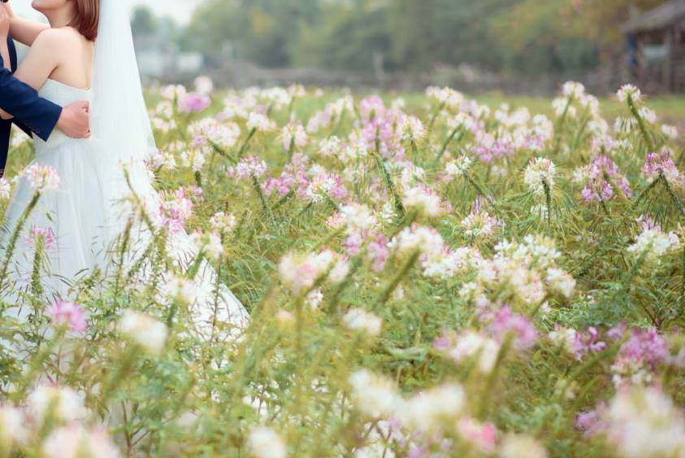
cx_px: 189
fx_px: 2399
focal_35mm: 126
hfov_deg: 16.2
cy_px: 133
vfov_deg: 10.9
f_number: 2.2
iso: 100
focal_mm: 85
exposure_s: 1/1250
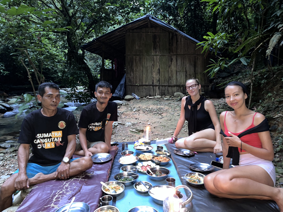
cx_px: 142
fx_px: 213
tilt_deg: -8.1
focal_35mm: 26
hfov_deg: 67.3
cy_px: 106
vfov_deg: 53.1
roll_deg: -0.3
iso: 160
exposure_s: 1/4
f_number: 1.6
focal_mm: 5.1
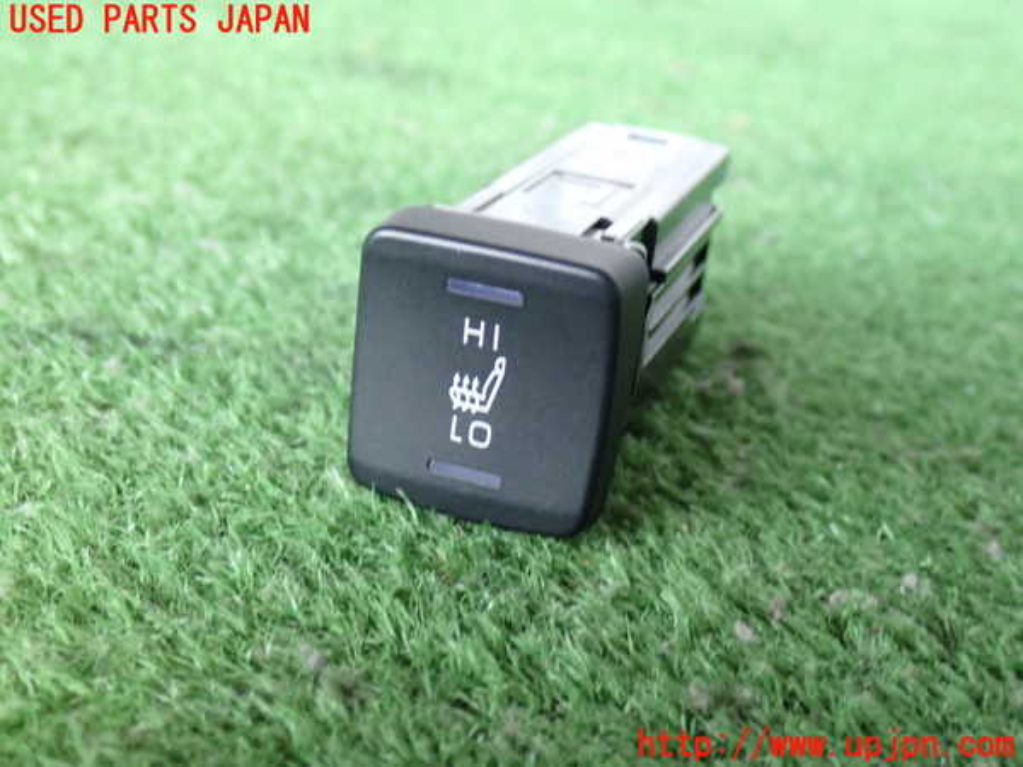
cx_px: 512
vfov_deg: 29.1
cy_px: 384
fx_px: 1478
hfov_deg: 38.2
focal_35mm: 50
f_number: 3.2
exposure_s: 1/25
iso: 800
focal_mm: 9.01
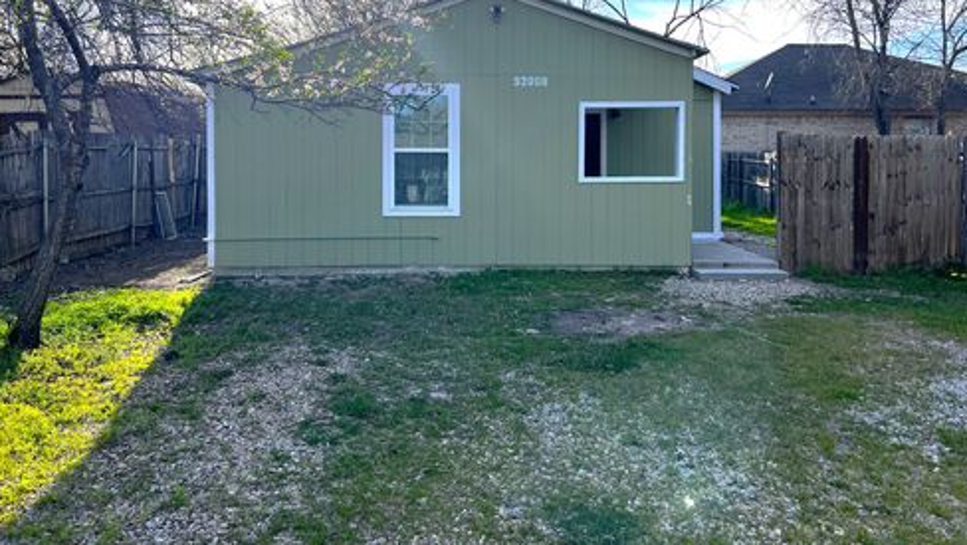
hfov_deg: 66.0
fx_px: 744
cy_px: 181
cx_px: 489
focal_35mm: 29
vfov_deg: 39.7
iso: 50
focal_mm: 5.7
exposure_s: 1/2404
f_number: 1.5
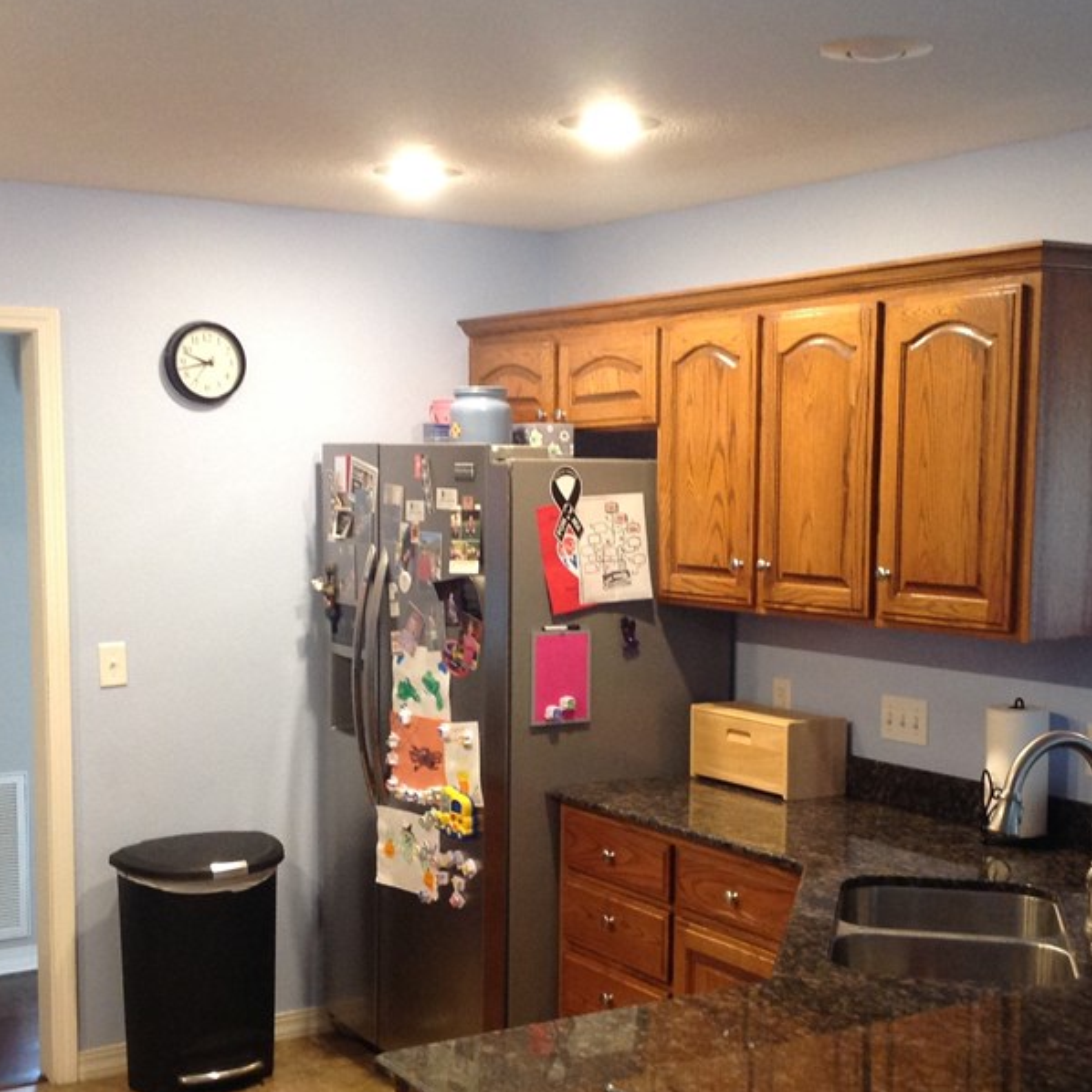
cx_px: 570
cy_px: 656
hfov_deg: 32.2
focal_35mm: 53
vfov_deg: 32.1
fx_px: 1892
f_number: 2.4
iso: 160
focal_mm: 4.28
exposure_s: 1/15
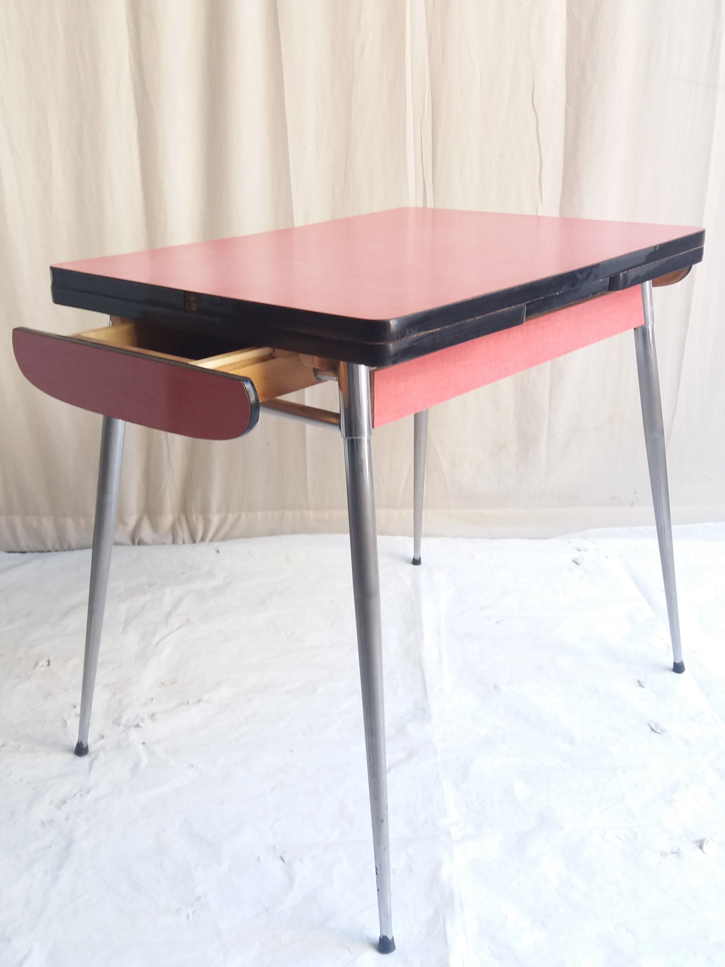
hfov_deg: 49.7
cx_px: 362
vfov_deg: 63.4
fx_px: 782
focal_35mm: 28
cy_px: 484
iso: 64
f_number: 1.9
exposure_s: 1/50
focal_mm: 3.7
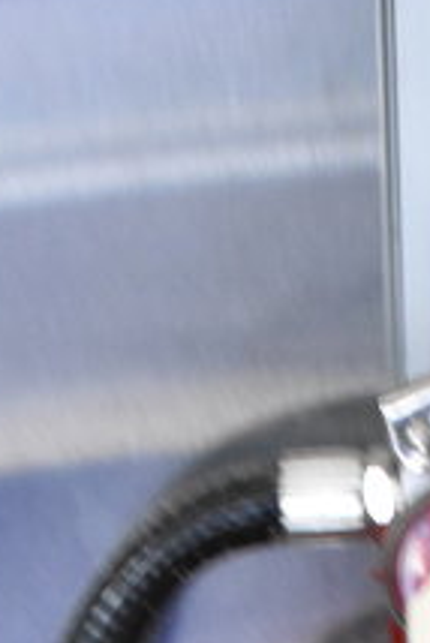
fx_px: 2522
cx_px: 343
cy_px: 1312
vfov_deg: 12.6
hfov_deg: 9.7
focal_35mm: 141
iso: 3600
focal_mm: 22
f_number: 3.8
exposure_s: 1/40
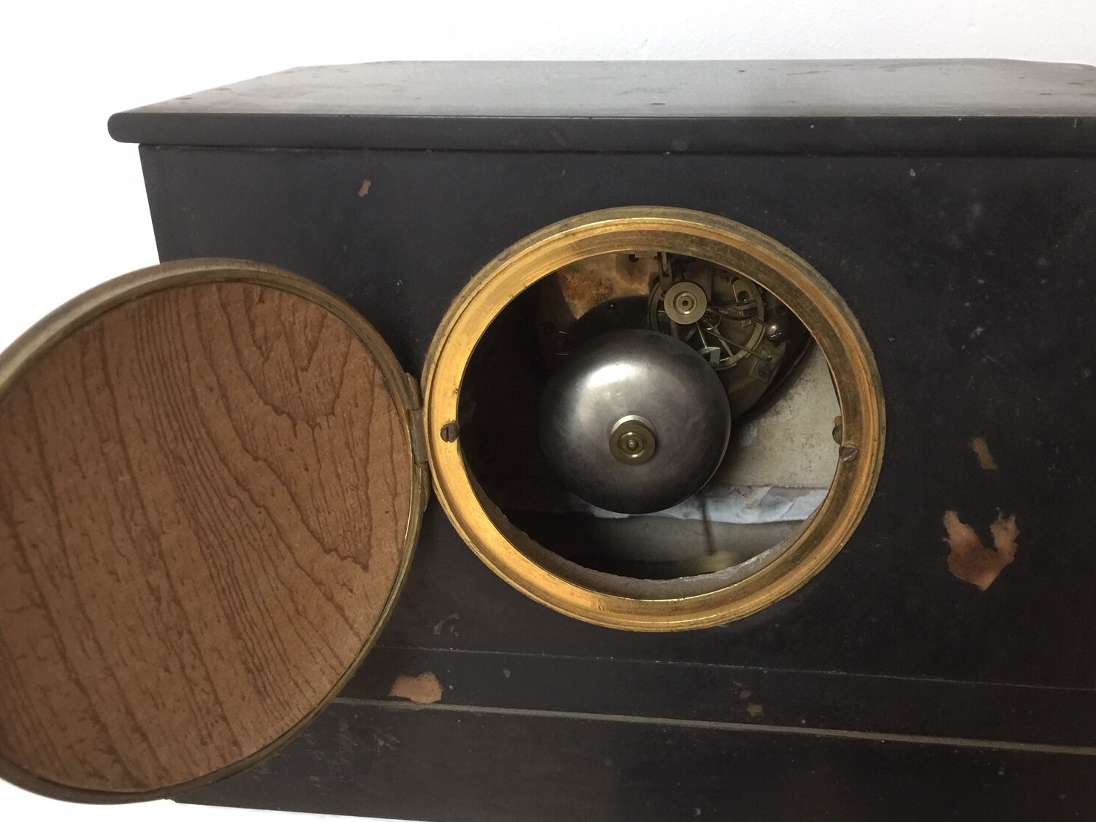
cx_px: 597
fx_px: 1013
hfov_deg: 56.7
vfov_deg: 44.1
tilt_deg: -24.7
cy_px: 437
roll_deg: -0.5
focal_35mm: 32
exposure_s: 1/17
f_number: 2.2
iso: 100
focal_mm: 4.15
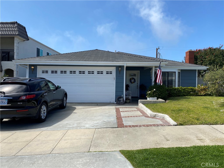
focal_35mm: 26
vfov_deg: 53.1
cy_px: 84
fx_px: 168
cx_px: 112
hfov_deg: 67.3
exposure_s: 1/3205
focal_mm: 4.25
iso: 32
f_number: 1.8
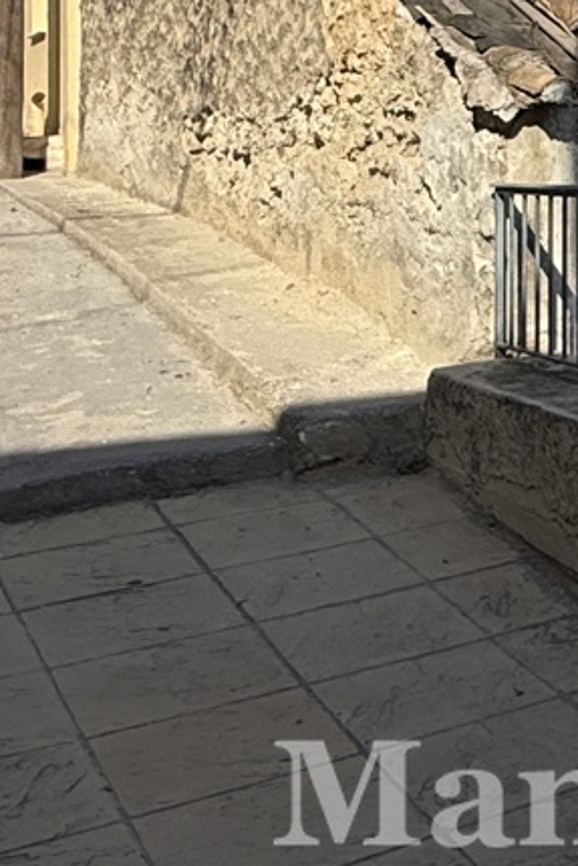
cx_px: 1110
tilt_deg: +2.5
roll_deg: +1.3
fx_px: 1564
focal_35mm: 65
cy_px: 66
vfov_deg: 29.5
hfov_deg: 16.6
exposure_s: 1/5155
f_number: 2.2
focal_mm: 2.22
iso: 50
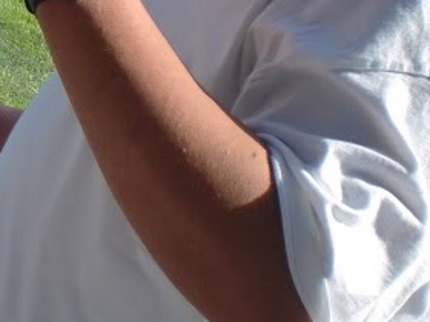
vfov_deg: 14.5
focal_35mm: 100
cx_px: -84
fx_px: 1242
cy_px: -11
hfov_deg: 18.6
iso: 64
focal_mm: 6.3
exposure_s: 1/640
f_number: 3.1
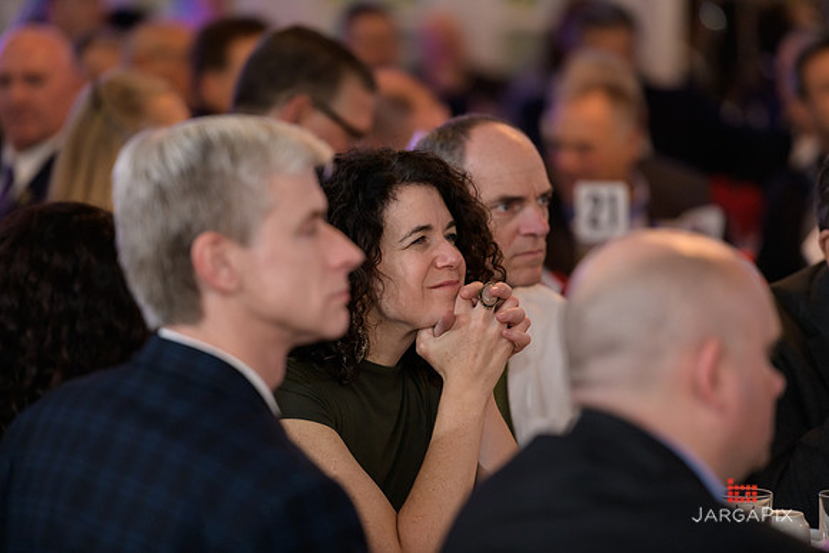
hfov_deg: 10.3
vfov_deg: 6.9
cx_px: 414
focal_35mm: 200
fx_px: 4606
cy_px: 276
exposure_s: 1/125
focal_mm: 200
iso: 1000
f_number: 3.2
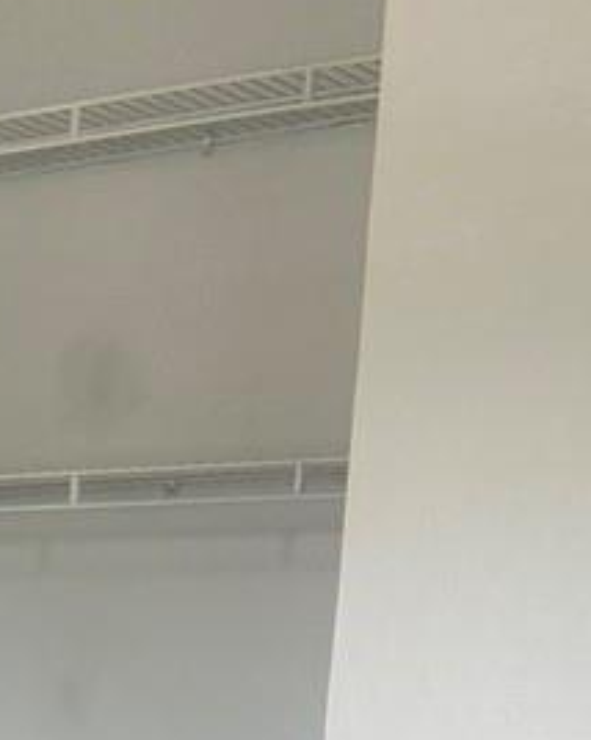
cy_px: 1146
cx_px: -378
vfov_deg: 17.5
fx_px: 2123
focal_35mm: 97
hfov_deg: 14.4
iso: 40
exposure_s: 1/120
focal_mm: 4.25
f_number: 1.8
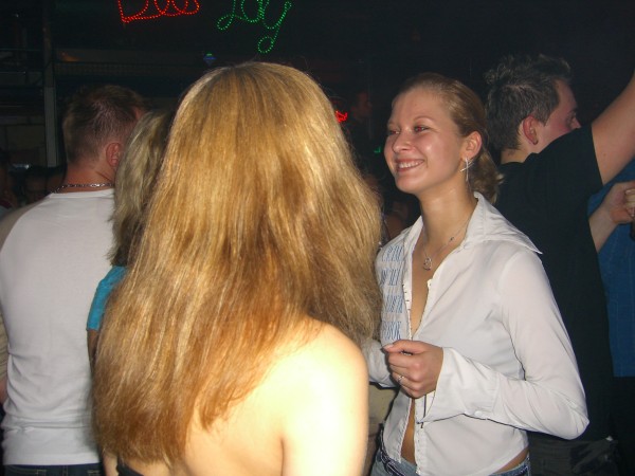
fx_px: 697
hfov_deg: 49.0
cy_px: 238
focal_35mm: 38
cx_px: 318
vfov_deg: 37.7
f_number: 2.8
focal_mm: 7.9
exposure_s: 1/60
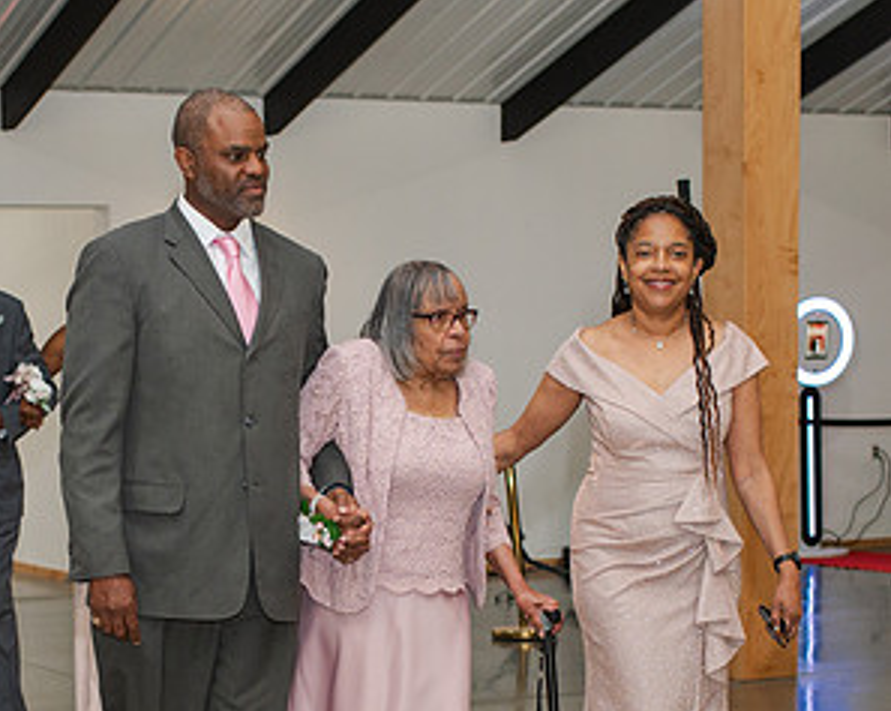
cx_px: 233
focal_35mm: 91
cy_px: 619
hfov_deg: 20.9
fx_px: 2397
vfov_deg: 16.7
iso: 800
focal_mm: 35
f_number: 3.2
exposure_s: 1/200
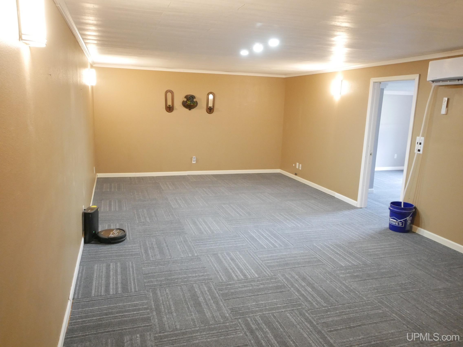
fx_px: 375
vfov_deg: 49.7
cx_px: 232
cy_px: 174
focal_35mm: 28
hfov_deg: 63.4
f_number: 4
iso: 3200
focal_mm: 14
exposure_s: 1/40
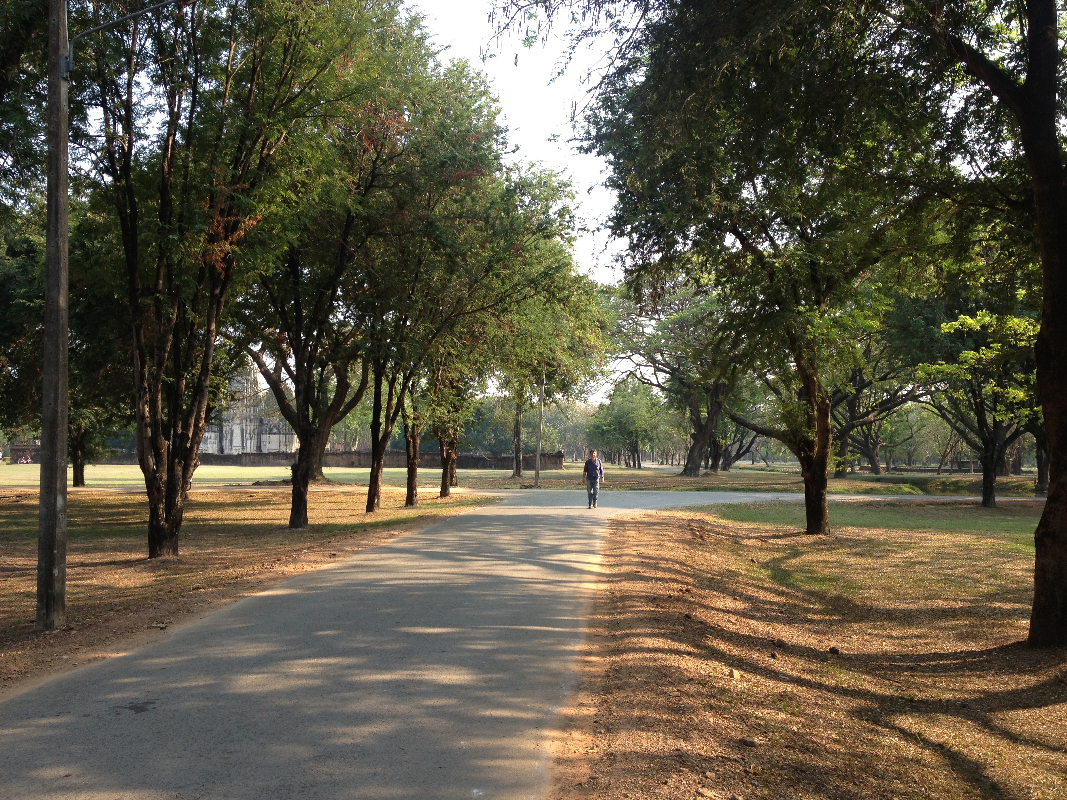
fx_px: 1079
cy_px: 400
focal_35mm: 35
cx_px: 534
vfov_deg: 40.7
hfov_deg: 52.6
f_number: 2.4
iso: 50
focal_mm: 4.28
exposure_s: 1/287
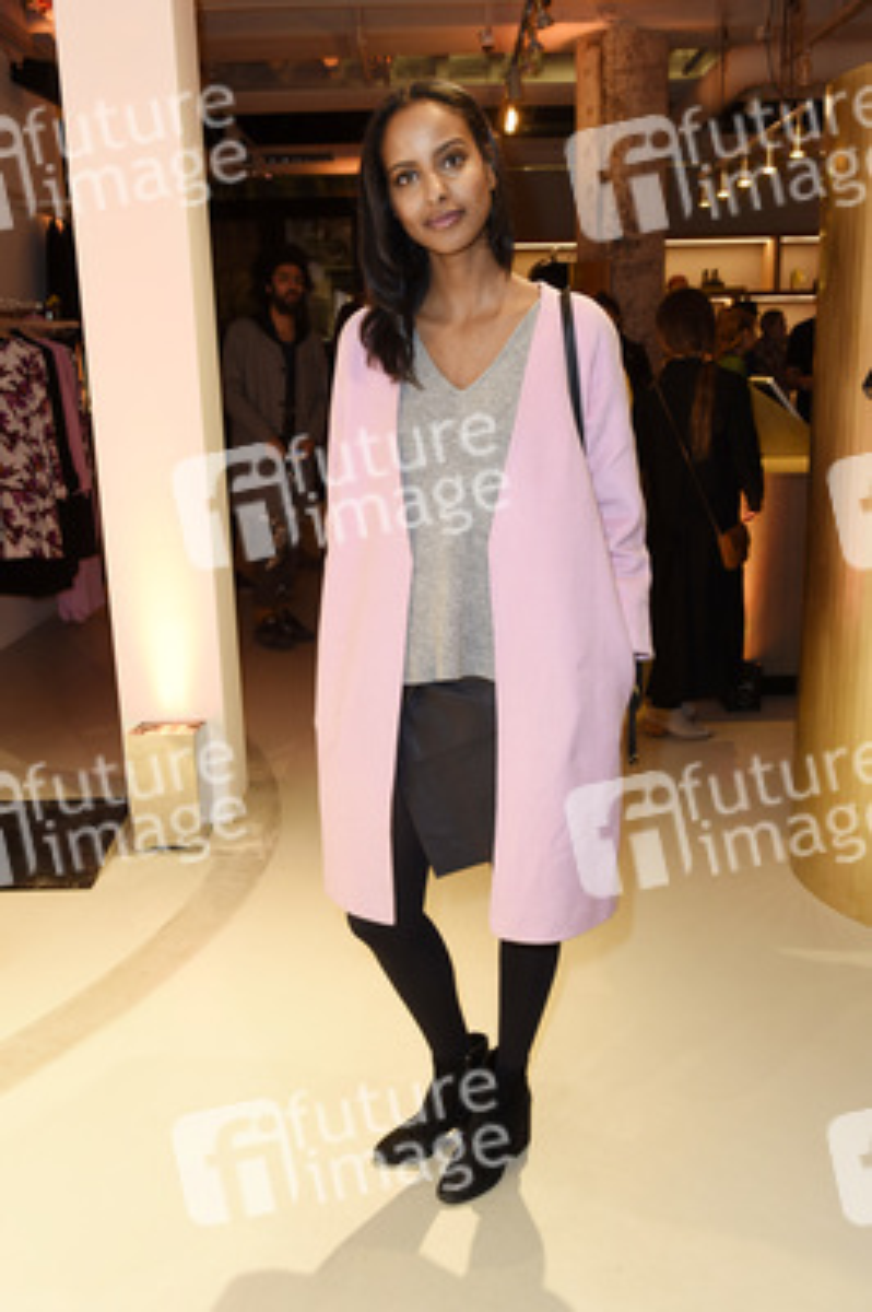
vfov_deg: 60.3
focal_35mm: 31
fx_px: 1128
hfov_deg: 42.3
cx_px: 436
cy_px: 656
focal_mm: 31
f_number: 5.6
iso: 800
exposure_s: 1/80
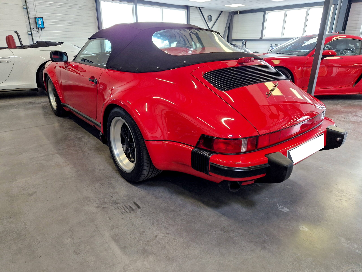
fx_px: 241
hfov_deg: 73.9
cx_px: 181
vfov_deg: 58.9
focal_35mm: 23
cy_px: 136
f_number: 1.8
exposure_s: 1/100
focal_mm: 5.4
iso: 200
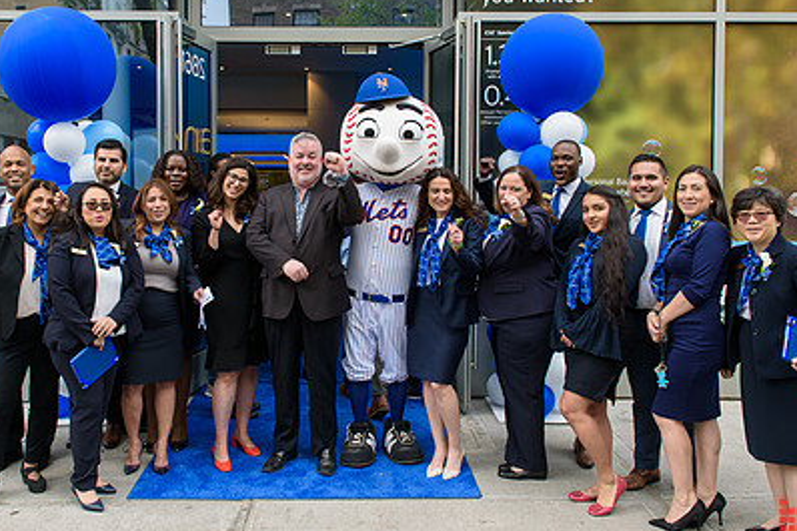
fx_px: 775
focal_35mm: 35
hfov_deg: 54.2
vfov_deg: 37.7
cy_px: 215
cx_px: 340
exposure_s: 1/250
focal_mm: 24
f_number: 5
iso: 200
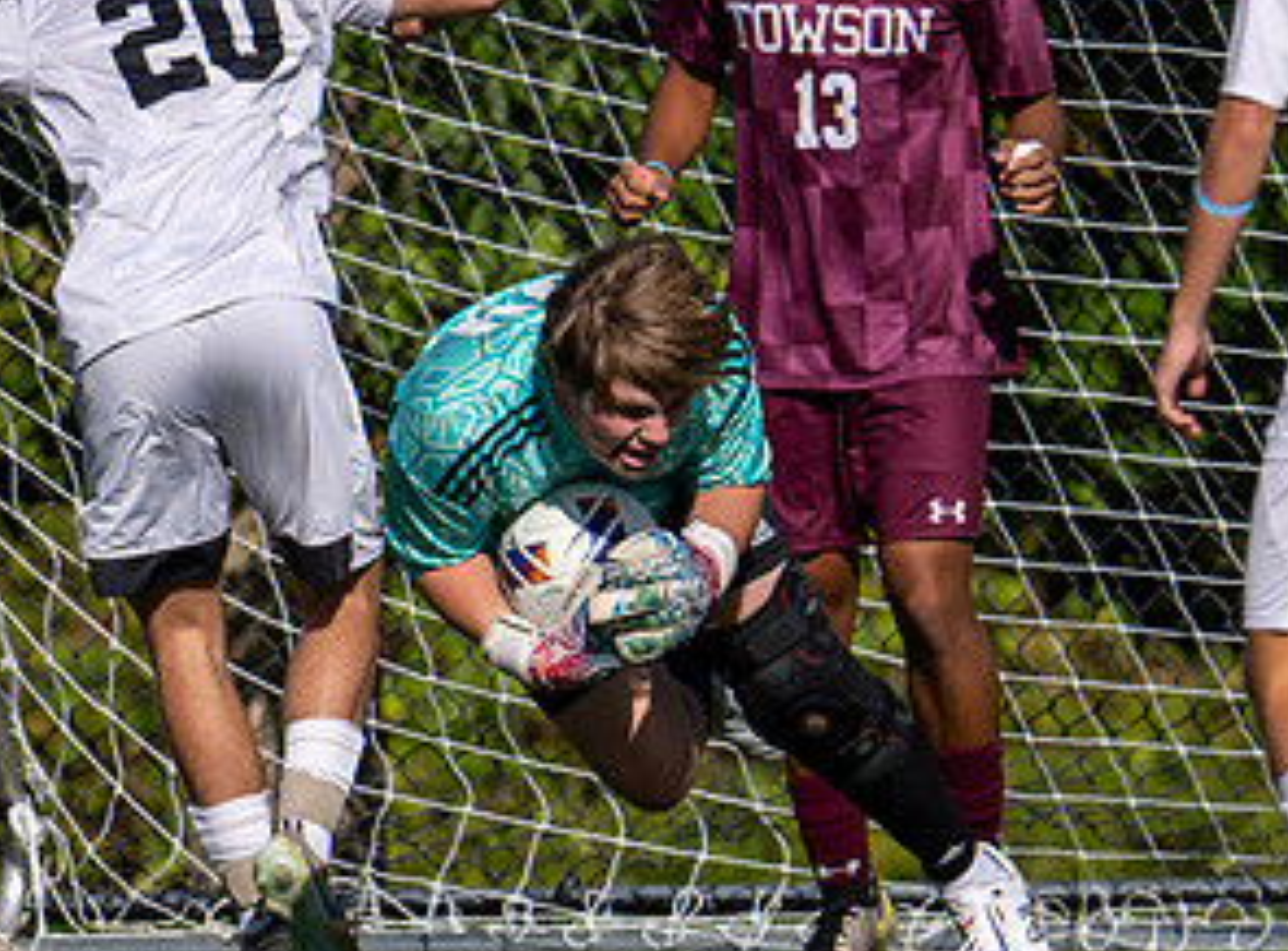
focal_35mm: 1549
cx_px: 724
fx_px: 57332
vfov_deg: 1.0
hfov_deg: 1.3
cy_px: 466
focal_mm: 400
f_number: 4.5
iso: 80
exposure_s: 1/1600
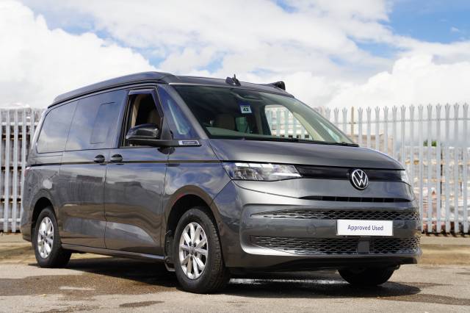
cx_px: 235
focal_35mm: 64
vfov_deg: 21.1
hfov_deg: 31.2
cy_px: 156
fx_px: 842
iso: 100
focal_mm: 64.5
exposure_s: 1/320
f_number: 5
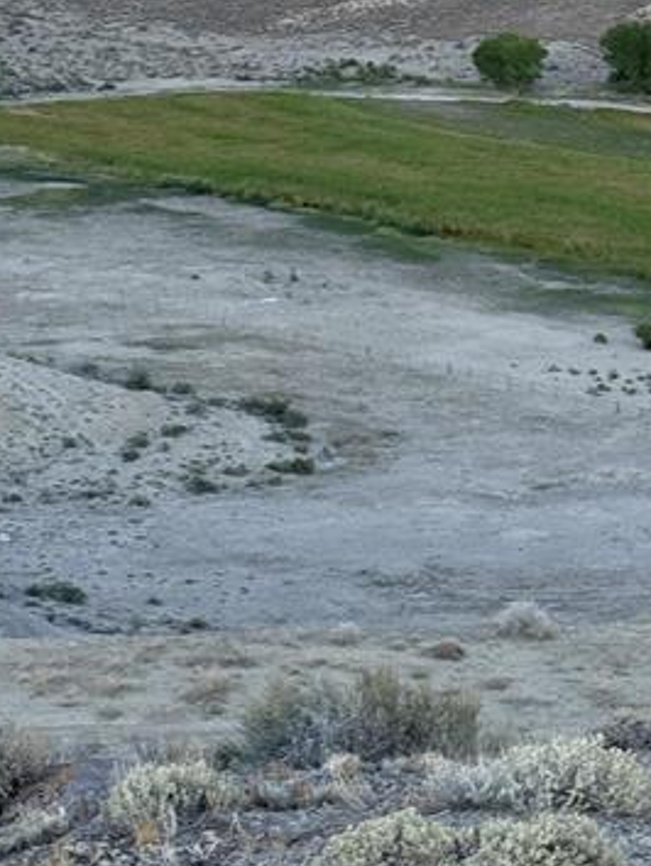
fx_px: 2605
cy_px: 470
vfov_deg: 18.9
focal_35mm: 104
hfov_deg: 14.0
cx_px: 675
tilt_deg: -13.4
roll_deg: +0.3
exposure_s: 1/352
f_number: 1.78
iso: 80
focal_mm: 6.76
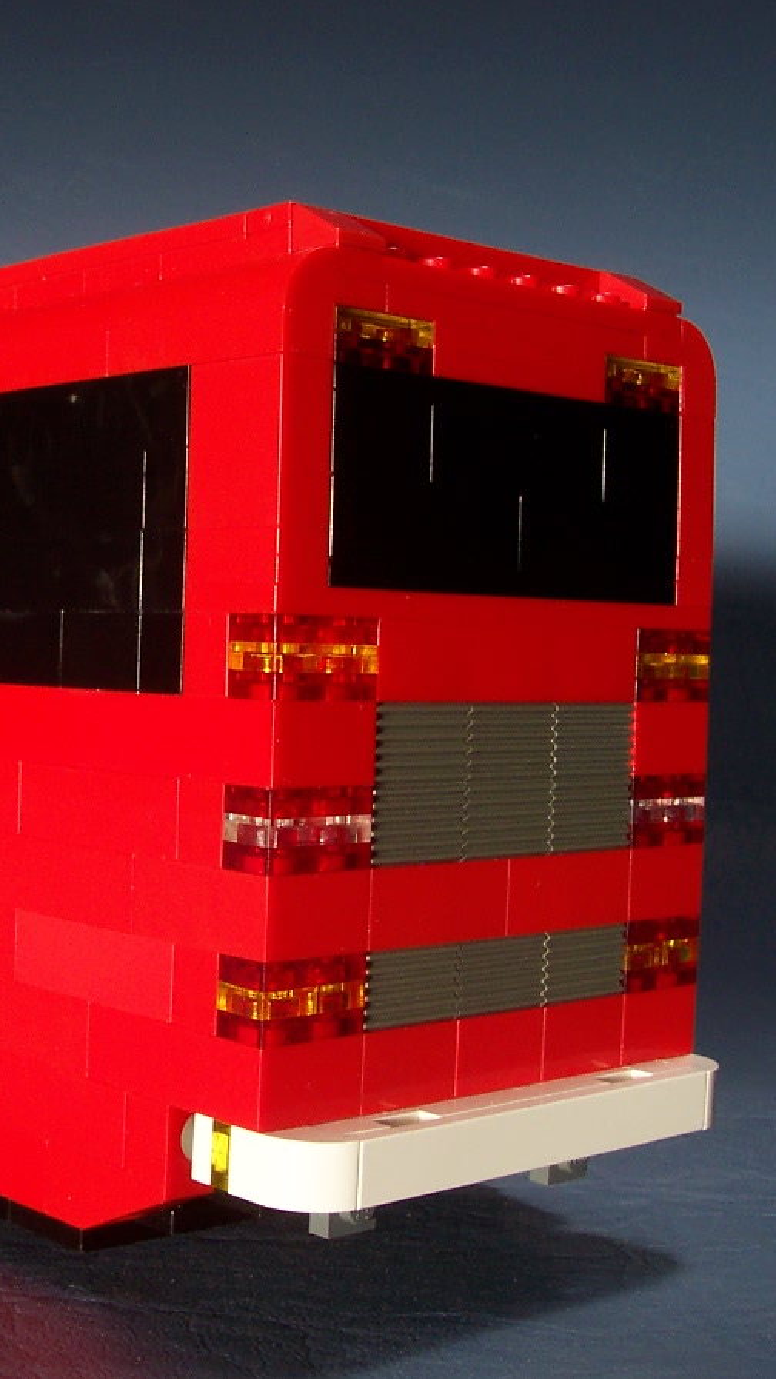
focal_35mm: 54
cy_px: 690
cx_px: 74
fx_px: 1975
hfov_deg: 21.7
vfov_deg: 38.5
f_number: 5.6
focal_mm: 5.6
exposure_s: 1/180
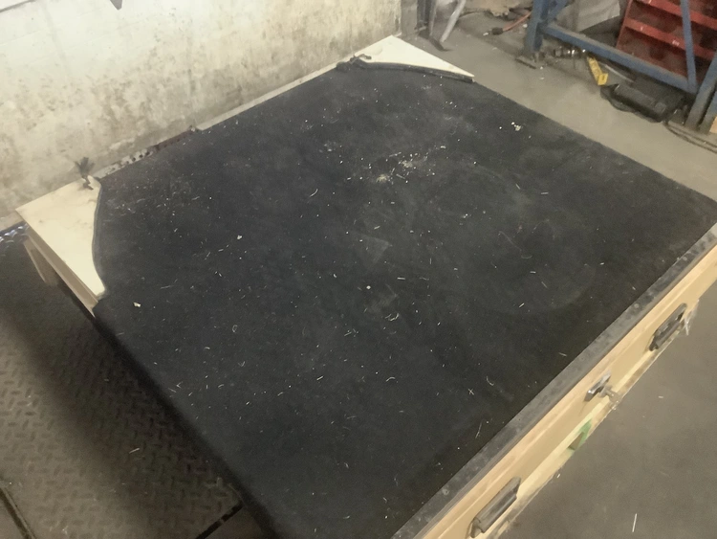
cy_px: 270
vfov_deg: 45.5
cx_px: 358
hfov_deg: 58.3
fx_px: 642
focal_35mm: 31
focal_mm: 3.3
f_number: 2.4
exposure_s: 1/20
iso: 640
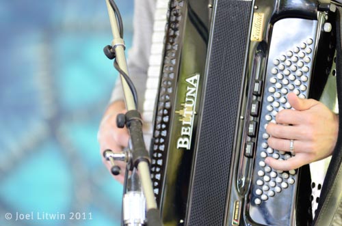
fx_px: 2417
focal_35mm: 255
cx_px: 171
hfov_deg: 8.1
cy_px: 113
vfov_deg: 5.4
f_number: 2.8
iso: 1000
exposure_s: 1/200
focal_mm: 170
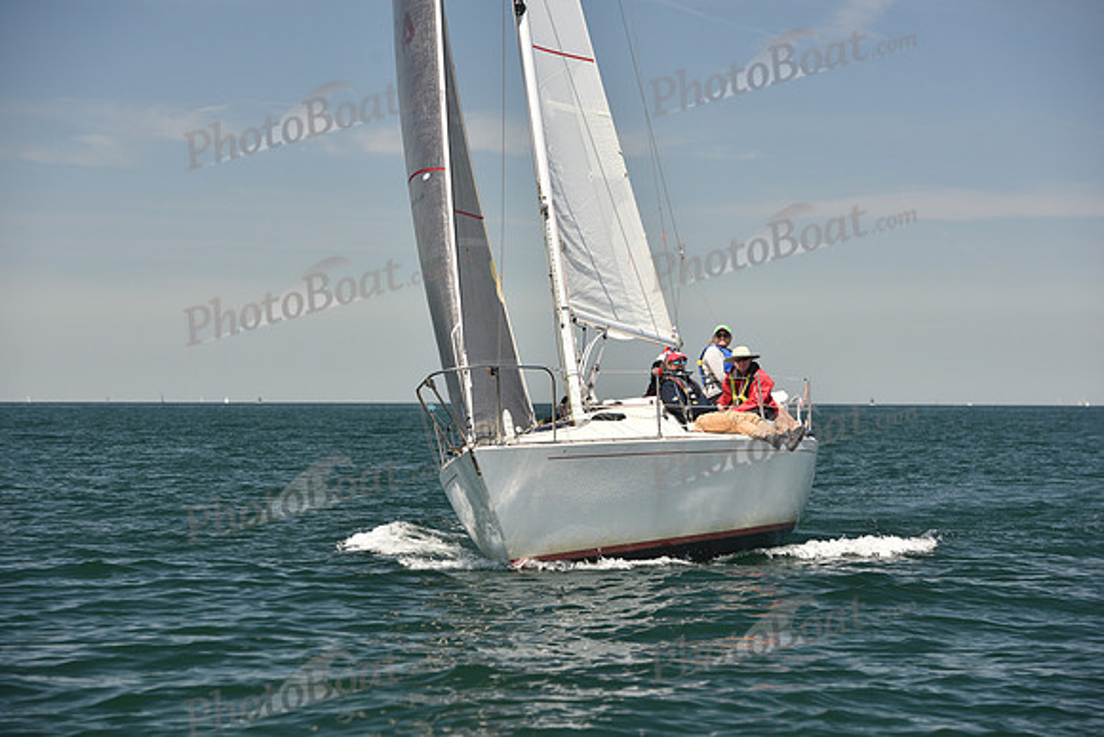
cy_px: 368
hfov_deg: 17.1
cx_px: 552
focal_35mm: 120
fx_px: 3681
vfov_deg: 11.4
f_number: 5.6
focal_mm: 120
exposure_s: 1/640
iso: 250
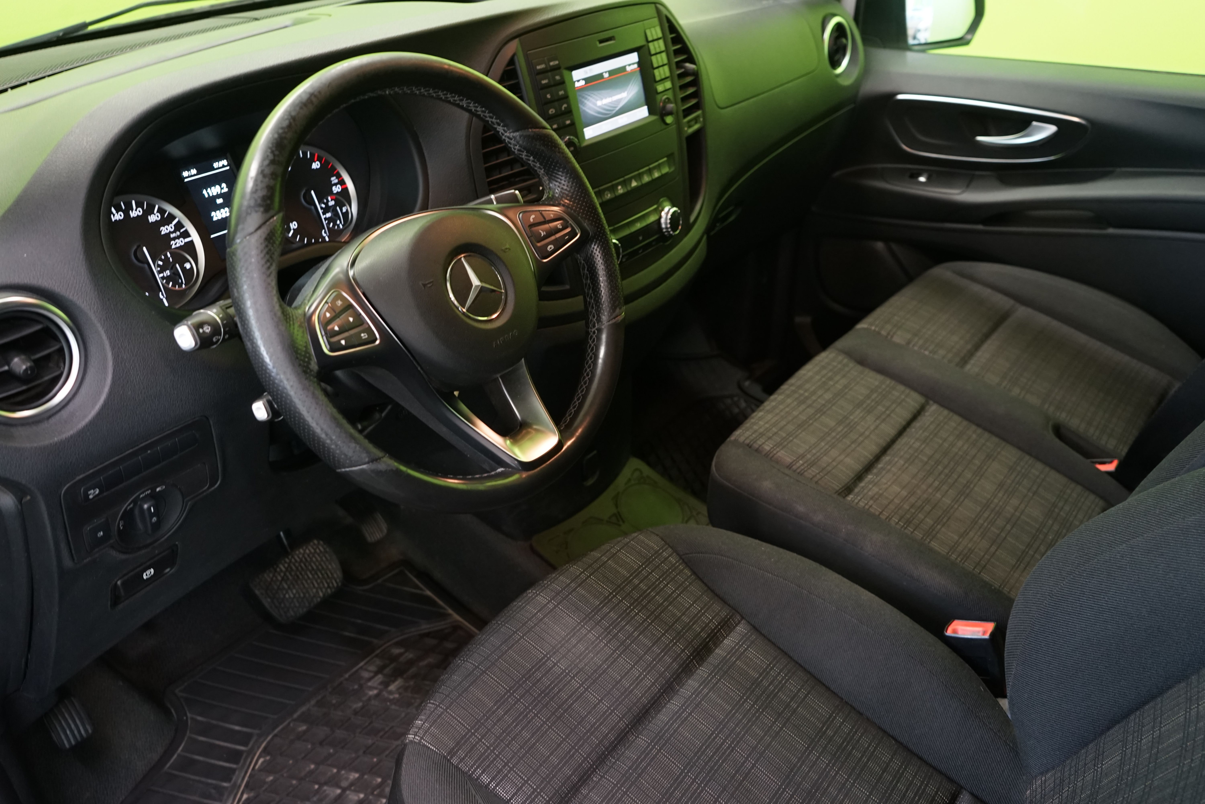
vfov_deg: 45.0
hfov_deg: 63.7
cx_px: 602
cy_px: 402
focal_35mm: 29
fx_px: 971
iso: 1600
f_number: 5
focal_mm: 29
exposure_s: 1/20
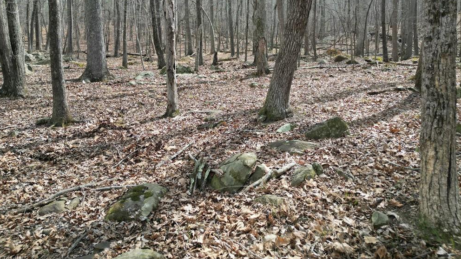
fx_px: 330
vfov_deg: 42.3
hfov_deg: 69.9
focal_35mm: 27
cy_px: 85
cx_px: 233
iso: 200
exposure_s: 1/1250
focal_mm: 6.72
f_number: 1.7
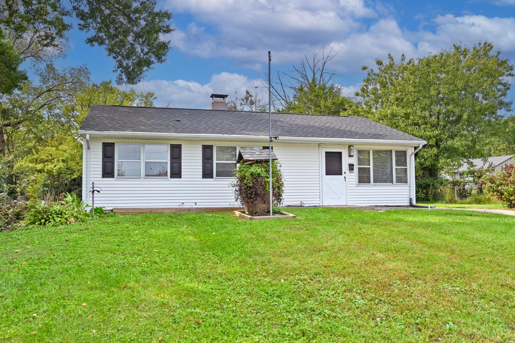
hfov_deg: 61.9
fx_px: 429
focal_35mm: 30
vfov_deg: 43.6
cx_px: 258
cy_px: 172
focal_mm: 30
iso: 100
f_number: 6.3
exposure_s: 1/320
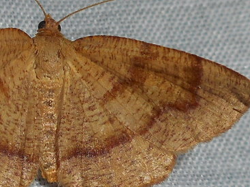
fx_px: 570
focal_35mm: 79
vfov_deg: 18.6
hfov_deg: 24.4
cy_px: 77
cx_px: 62
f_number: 11.9
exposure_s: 1/30
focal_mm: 6
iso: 80
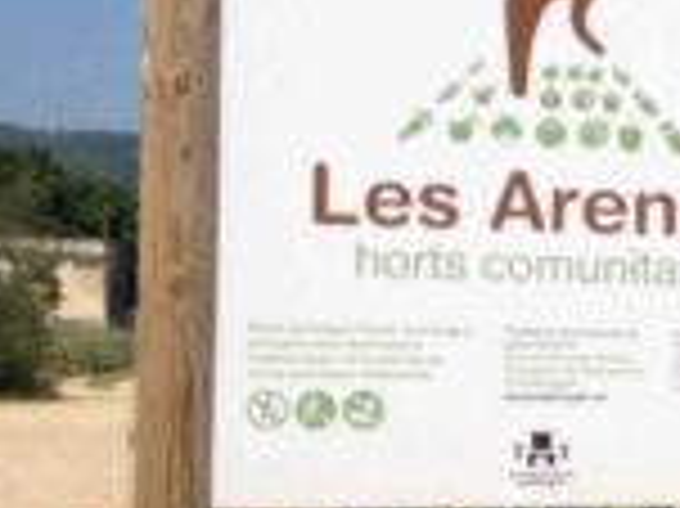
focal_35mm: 161
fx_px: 3160
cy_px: 301
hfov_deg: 11.4
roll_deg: -2.4
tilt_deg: -2.7
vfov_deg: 9.2
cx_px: 1238
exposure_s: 1/2304
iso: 50
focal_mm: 4.28
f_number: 2.4
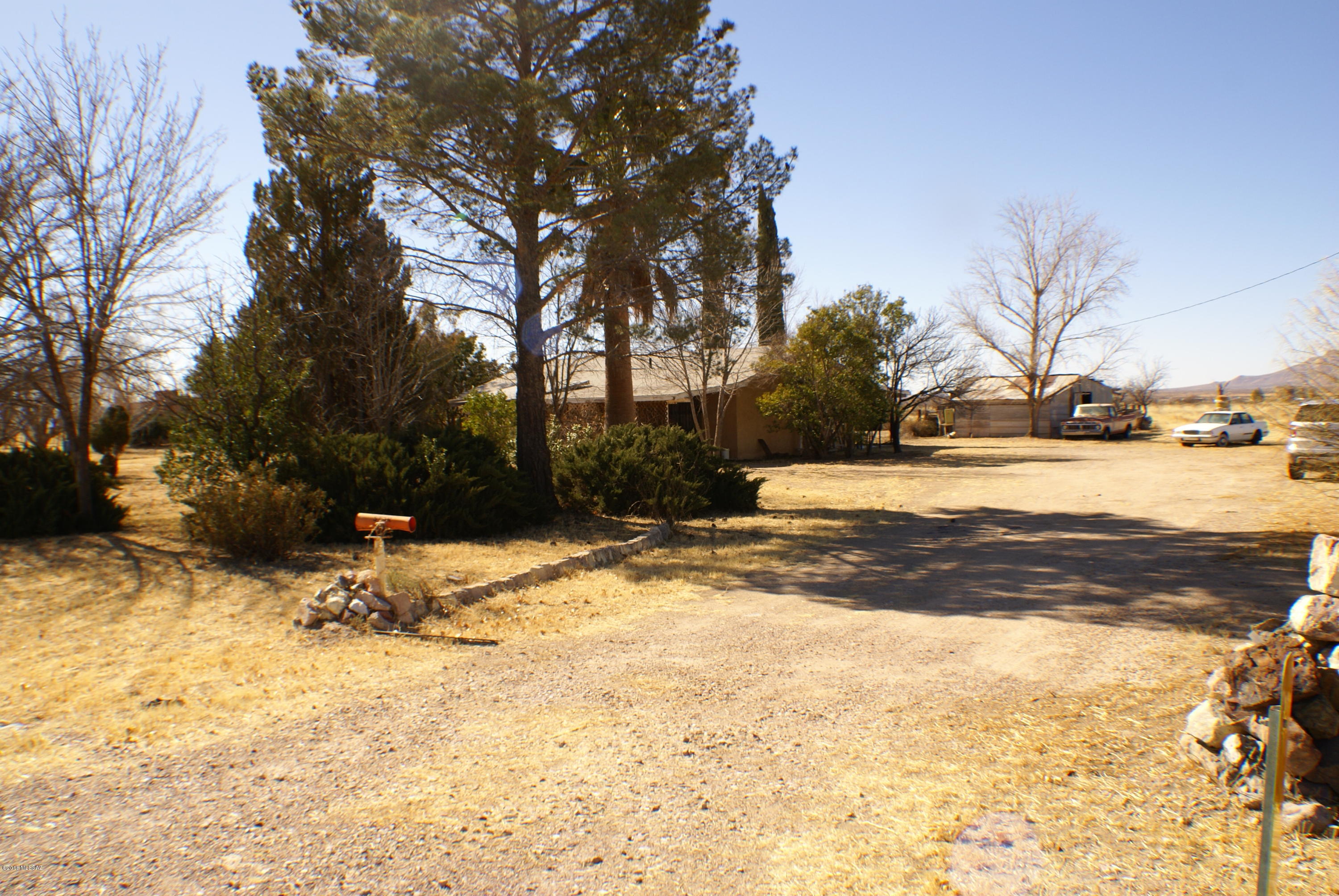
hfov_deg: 49.5
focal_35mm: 39
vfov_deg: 34.3
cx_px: 670
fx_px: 1452
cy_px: 448
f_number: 10
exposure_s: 1/125
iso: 100
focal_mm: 26
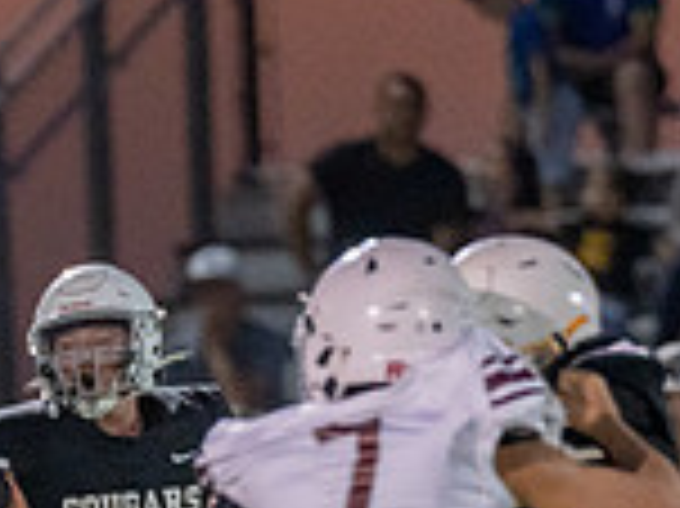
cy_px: 696
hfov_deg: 1.8
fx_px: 21689
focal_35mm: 1105
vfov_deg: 1.3
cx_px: 36
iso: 1250
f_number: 2.8
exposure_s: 1/1000
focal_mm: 200
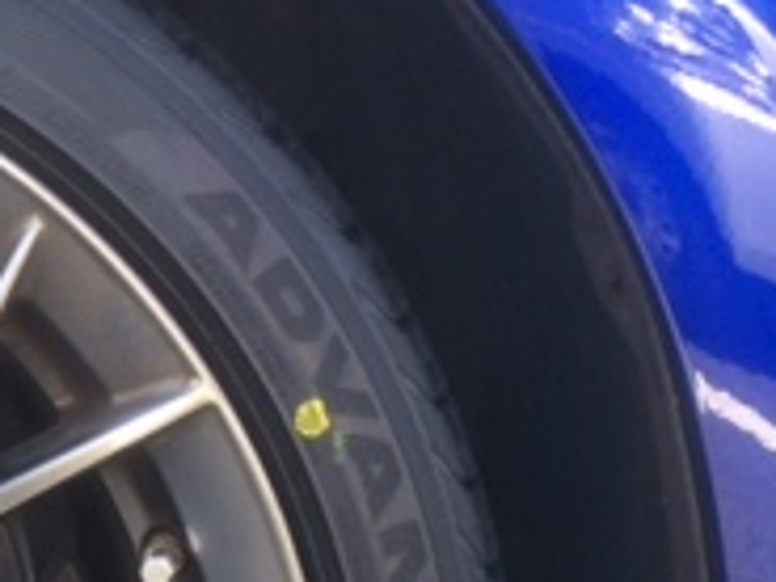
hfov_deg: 17.0
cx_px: -485
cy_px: 755
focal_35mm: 101
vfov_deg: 14.1
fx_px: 2264
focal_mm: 4.15
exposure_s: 1/120
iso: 50
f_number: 2.2
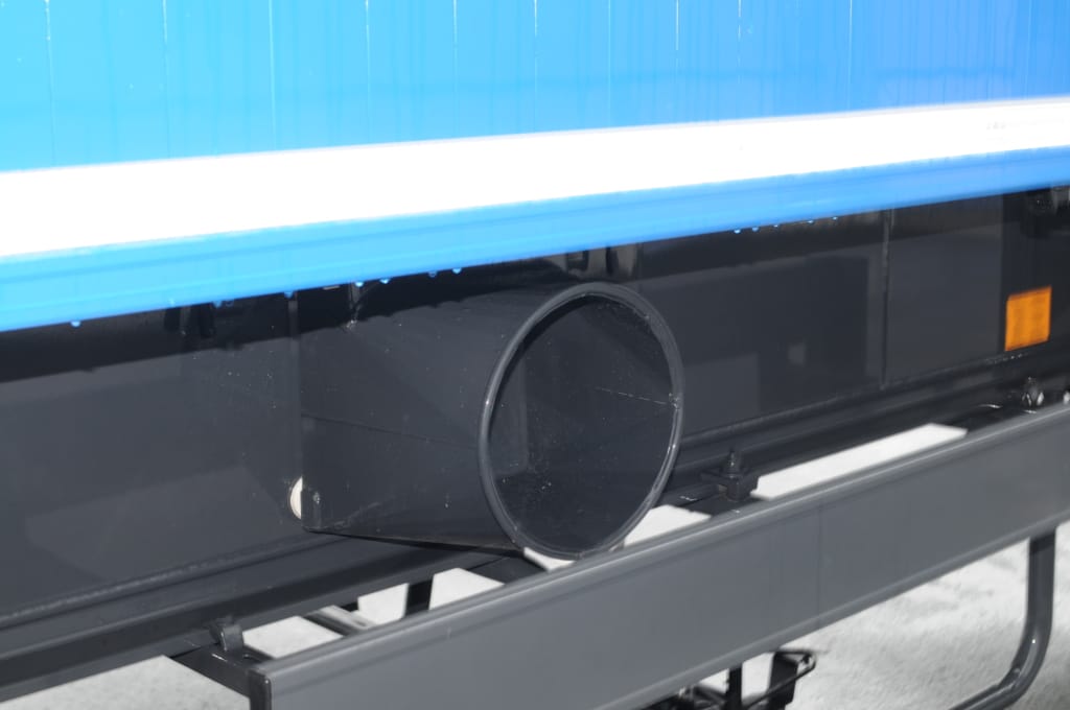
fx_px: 1558
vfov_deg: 25.7
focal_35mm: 52
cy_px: 355
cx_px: 535
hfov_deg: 37.9
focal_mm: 35
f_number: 6.3
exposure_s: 1/4
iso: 200
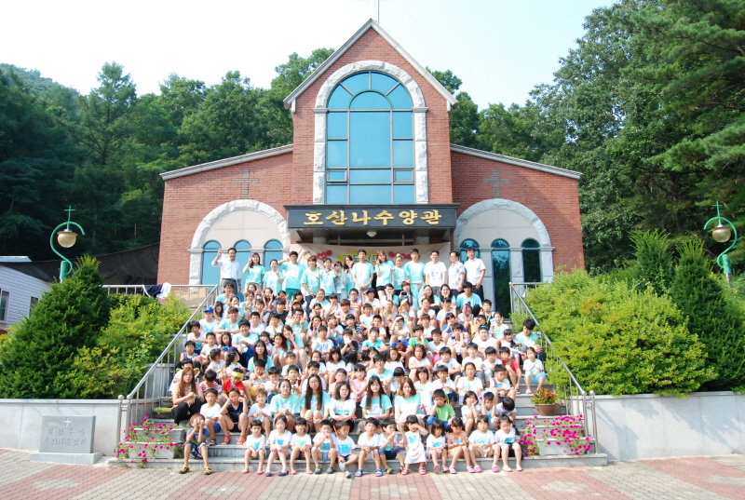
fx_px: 560
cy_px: 250
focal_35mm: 27
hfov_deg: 67.3
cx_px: 372
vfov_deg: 48.1
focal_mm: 18
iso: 800
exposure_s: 1/500
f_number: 11
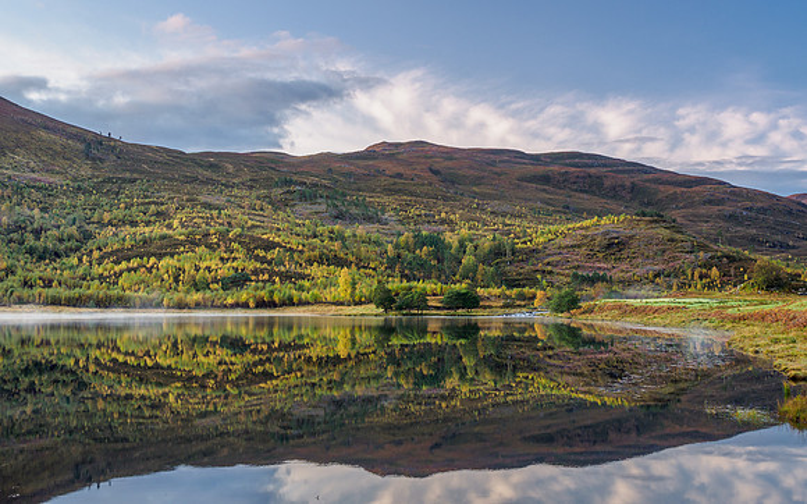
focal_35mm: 45
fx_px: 979
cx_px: 404
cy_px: 202
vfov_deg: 28.8
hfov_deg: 44.8
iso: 200
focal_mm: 21
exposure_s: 1/6
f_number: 7.1
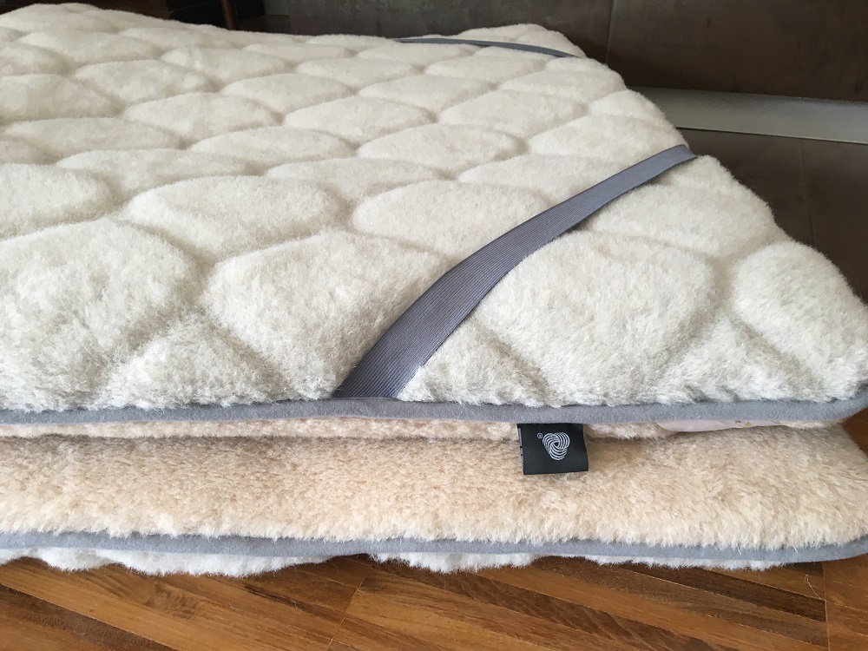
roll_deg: +2.2
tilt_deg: -30.3
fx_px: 727
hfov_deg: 61.7
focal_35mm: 29
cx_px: 434
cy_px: 326
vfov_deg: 48.2
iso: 64
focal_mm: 4.15
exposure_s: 1/33
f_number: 2.2
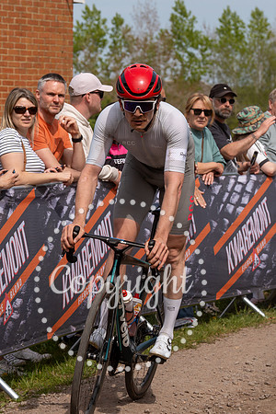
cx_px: 144
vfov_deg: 13.8
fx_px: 1711
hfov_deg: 9.2
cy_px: 121
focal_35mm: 149
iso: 125
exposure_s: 1/1000
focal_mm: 70
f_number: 5
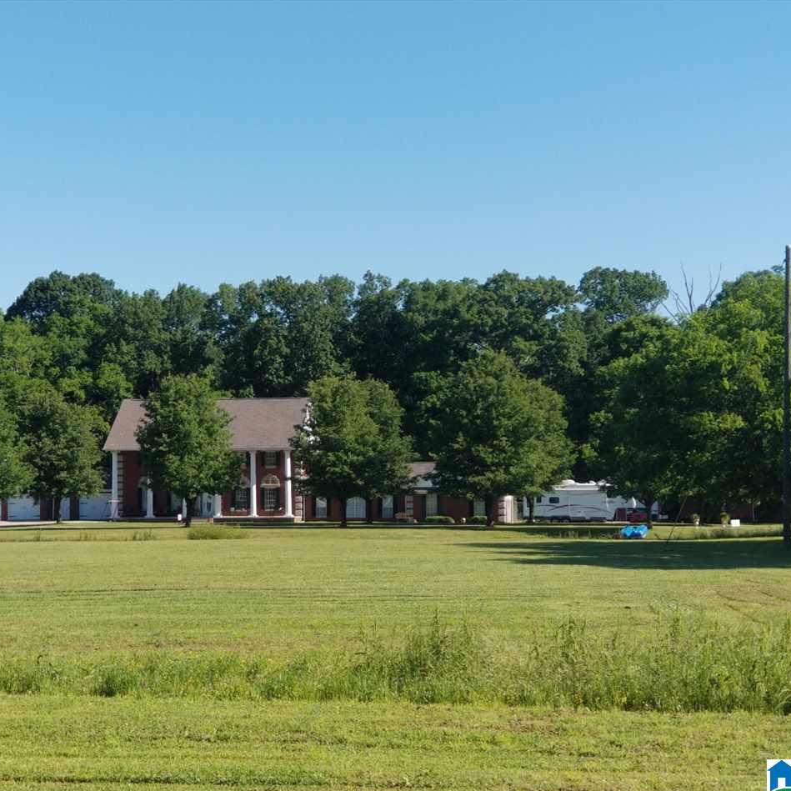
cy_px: 398
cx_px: 333
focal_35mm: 62
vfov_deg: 27.7
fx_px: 1603
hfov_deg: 27.7
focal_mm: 6
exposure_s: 1/602
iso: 25
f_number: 2.4
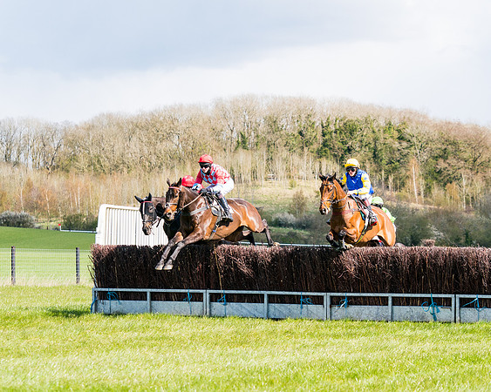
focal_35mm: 135
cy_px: 218
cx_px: 335
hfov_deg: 14.3
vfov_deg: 11.4
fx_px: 1959
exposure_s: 1/1600
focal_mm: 89
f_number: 4
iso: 400
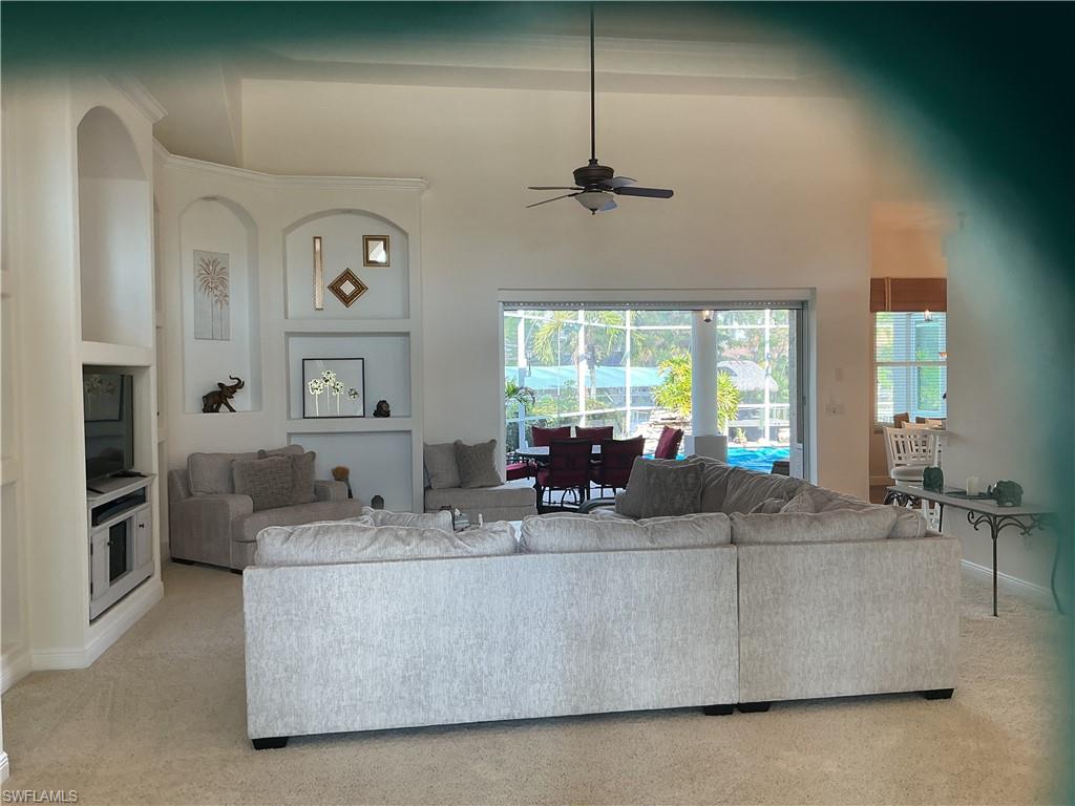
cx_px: 538
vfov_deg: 48.2
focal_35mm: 29
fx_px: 901
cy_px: 403
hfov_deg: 61.7
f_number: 1.8
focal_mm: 3
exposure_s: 1/120
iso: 50
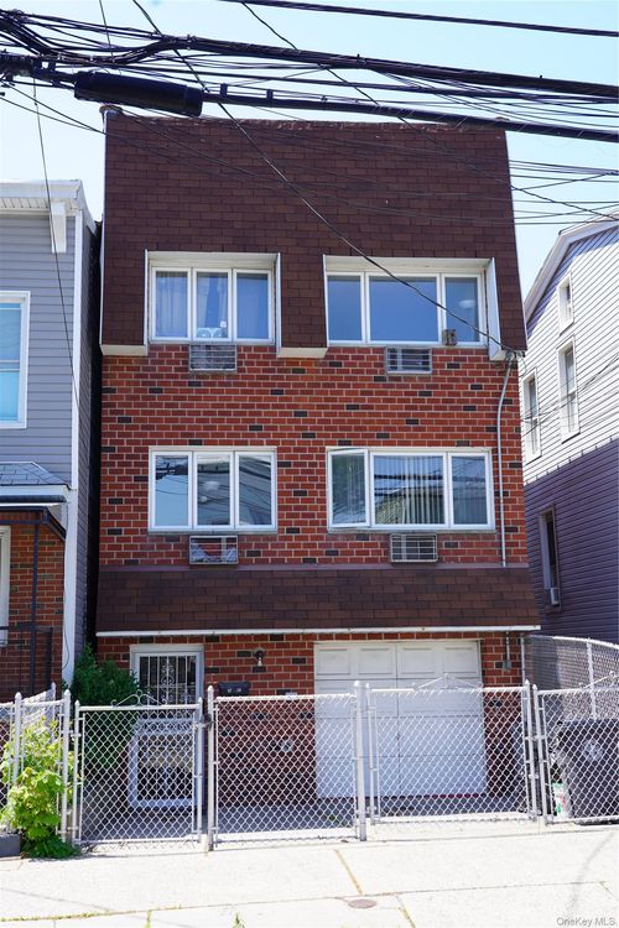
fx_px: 1006
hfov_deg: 34.2
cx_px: 310
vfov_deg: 49.6
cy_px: 464
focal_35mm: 39
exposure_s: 1/100
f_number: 7.1
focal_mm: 39
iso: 100
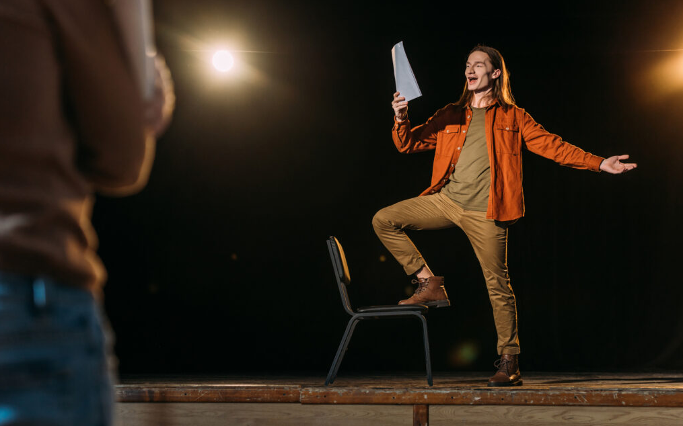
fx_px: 1340
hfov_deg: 28.6
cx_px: 343
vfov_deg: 18.1
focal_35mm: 72
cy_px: 207
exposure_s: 1/200
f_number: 3.5
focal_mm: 70
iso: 200
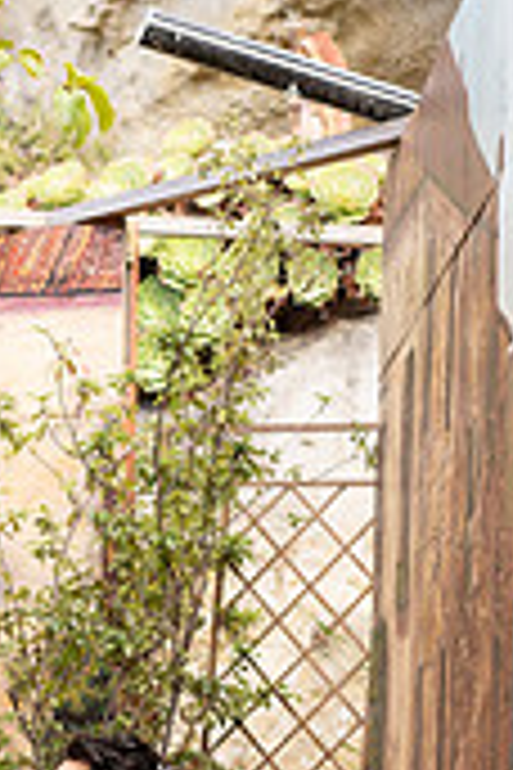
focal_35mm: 145
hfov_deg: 9.4
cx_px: 81
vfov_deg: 13.8
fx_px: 3099
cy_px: 856
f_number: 2.5
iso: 320
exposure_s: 1/500
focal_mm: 55
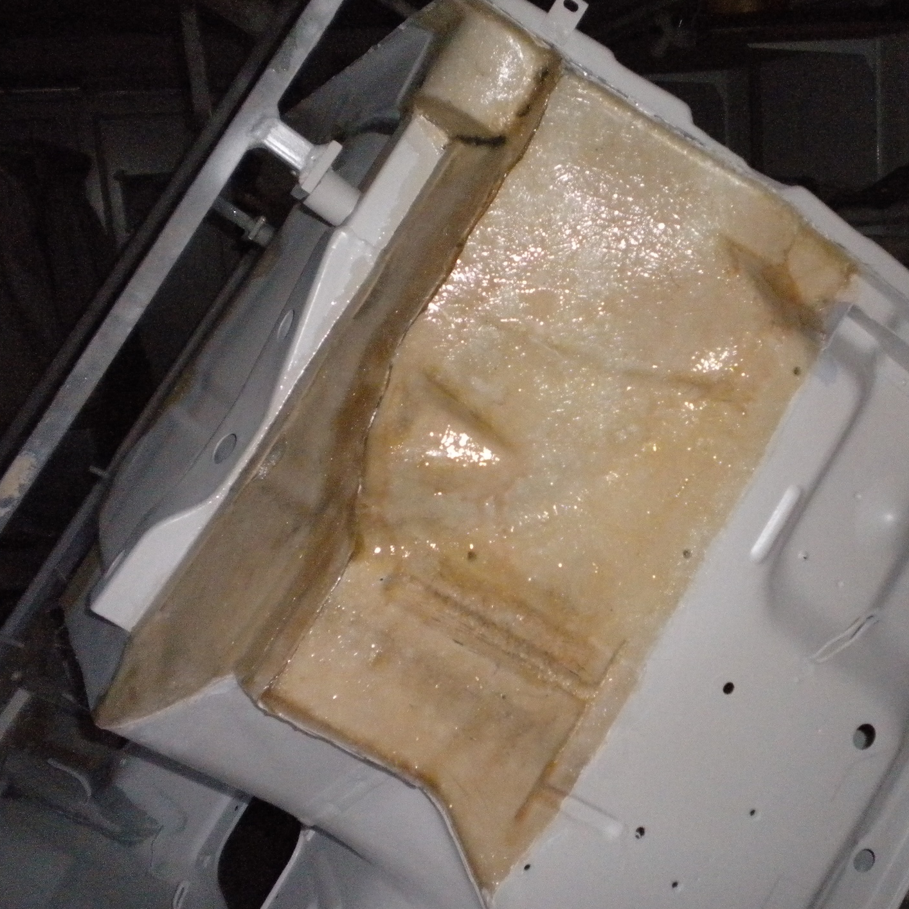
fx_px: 1248
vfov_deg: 40.0
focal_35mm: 42
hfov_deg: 39.7
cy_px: 452
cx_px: 577
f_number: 3.1
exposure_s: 1/30
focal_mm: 6.3
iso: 800
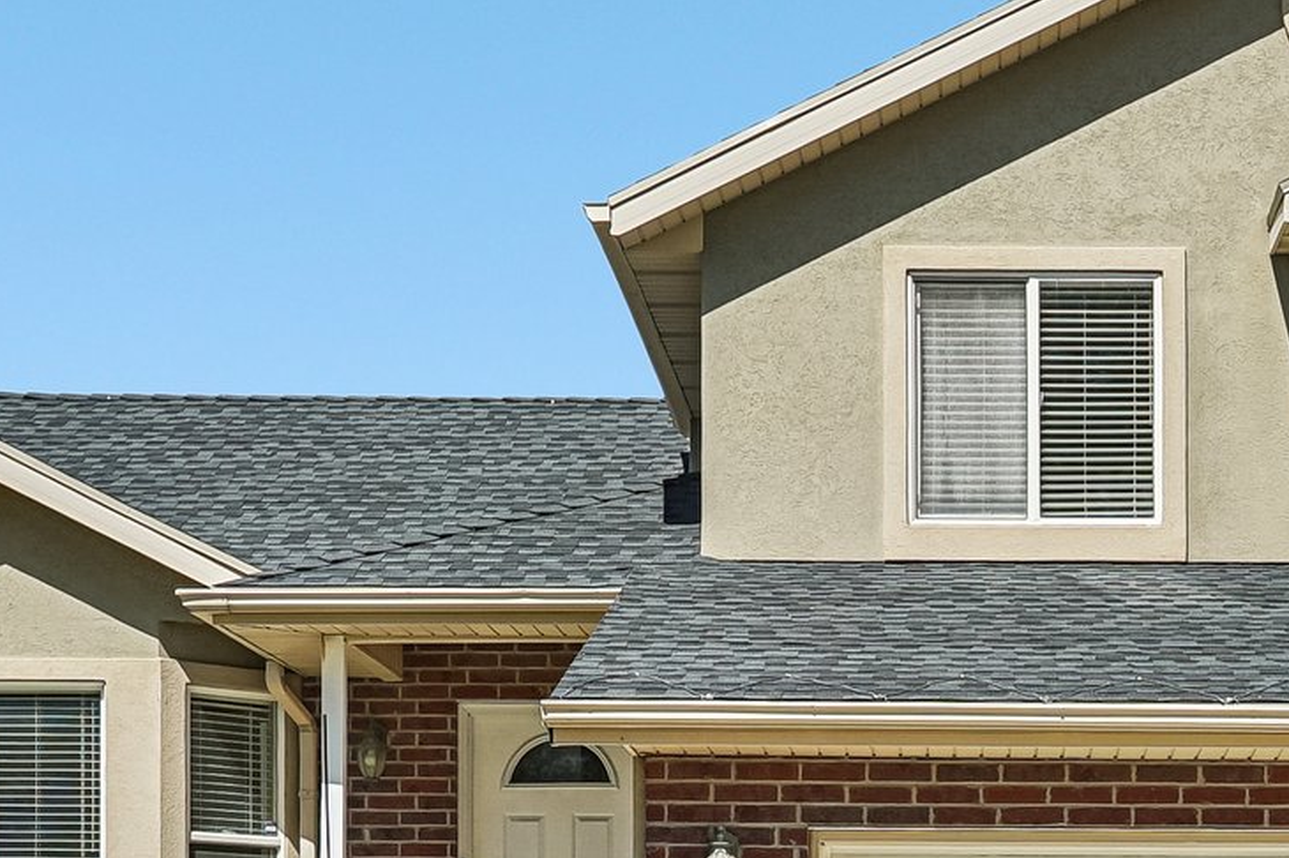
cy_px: 921
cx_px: 1024
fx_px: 3114
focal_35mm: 87
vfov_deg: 15.3
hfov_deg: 23.1
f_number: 8
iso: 100
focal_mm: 31
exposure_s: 1/500
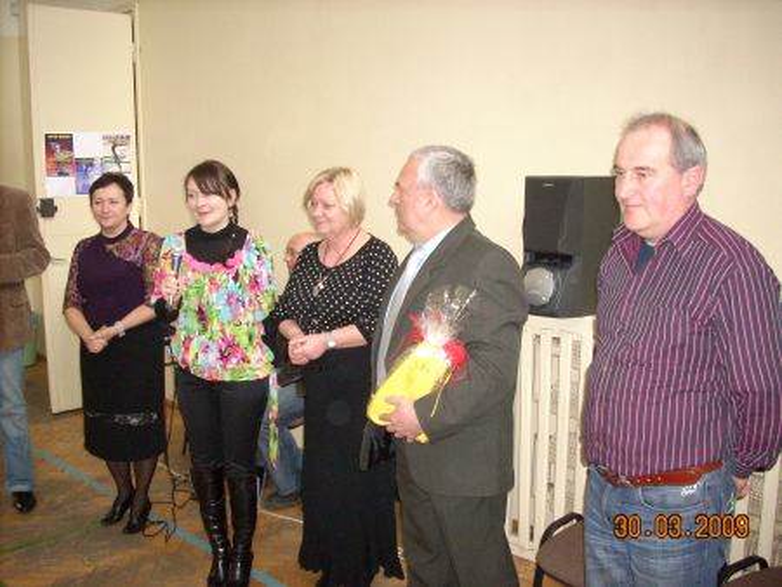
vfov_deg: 38.7
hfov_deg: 50.1
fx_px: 836
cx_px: 391
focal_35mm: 37
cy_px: 294
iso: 400
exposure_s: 1/60
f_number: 2.8
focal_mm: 6.2
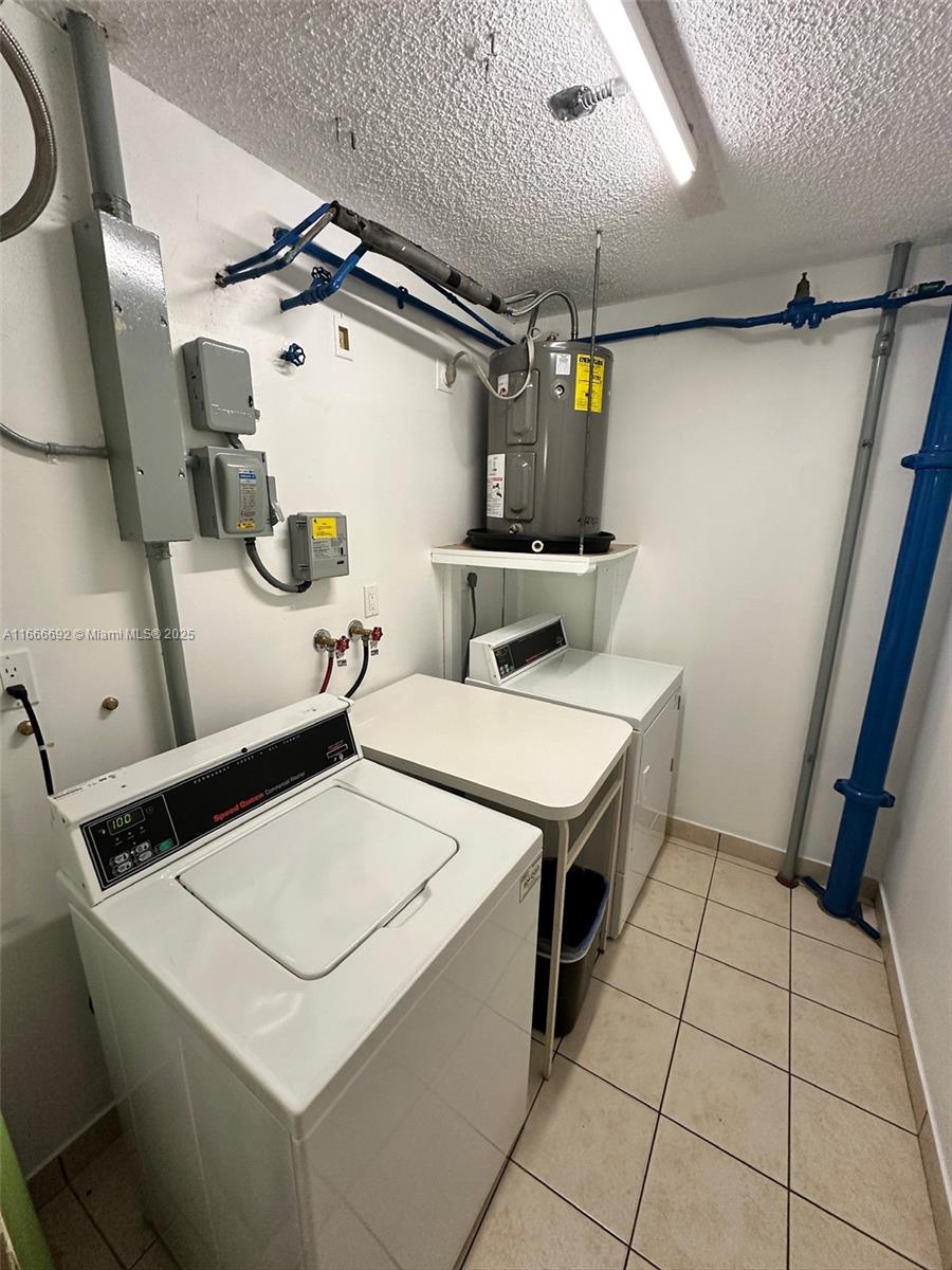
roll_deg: -2.1
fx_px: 513
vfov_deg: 102.1
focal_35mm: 14
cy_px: 635
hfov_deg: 85.7
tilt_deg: -12.8
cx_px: 476
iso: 200
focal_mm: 2.22
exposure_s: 1/120
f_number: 2.2
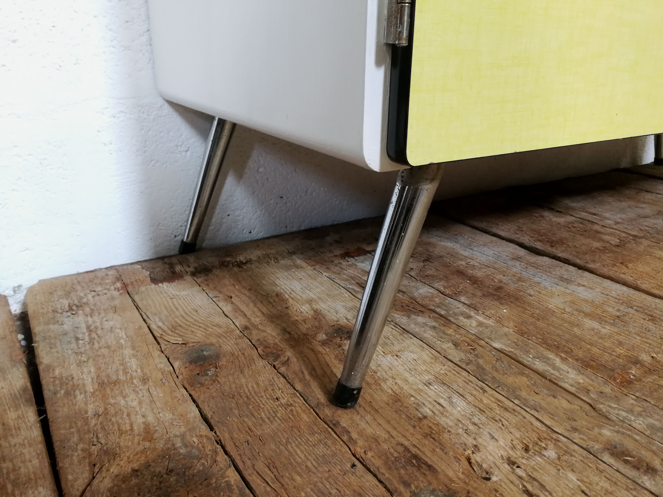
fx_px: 517
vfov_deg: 51.4
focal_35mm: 27
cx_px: 332
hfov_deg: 65.3
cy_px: 248
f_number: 2.2
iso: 250
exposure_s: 1/33.3
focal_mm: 3.95
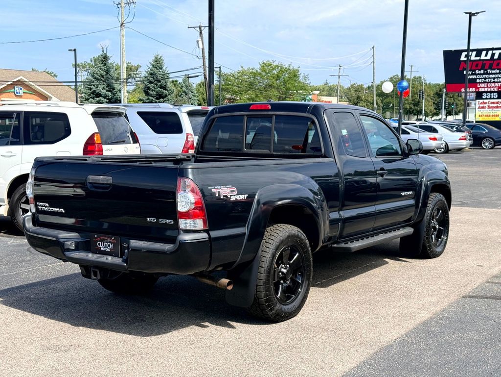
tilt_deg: -5.0
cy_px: 188
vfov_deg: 30.3
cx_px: 250
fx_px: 695
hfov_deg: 39.6
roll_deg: -1.0
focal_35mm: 48
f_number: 1.78
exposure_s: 1/3226
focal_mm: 6.76
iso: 64
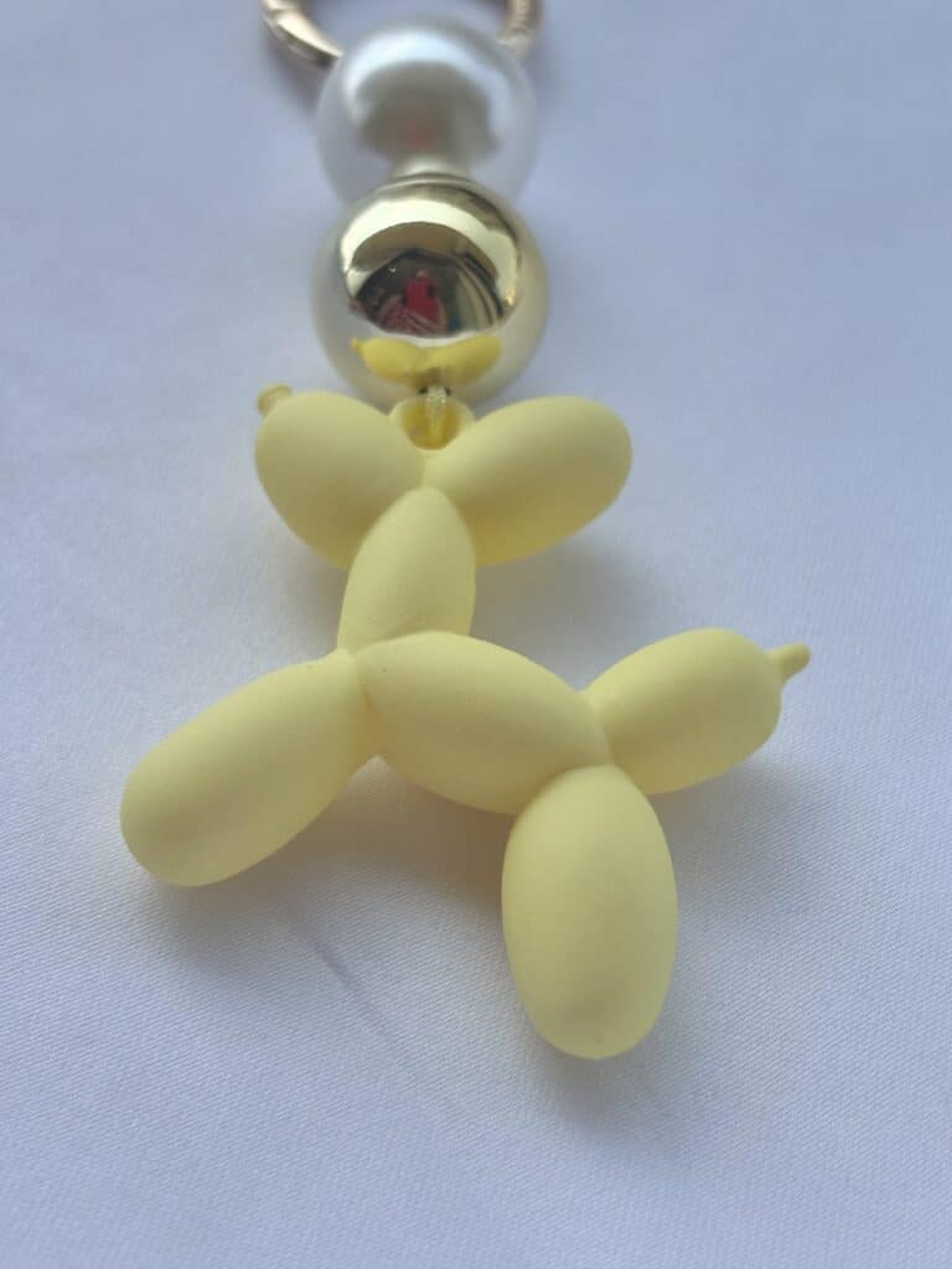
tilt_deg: -49.1
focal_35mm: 52
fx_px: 1907
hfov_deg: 28.0
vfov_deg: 36.8
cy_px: 634
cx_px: 476
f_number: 1.6
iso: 40
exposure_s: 1/3448
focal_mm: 5.96
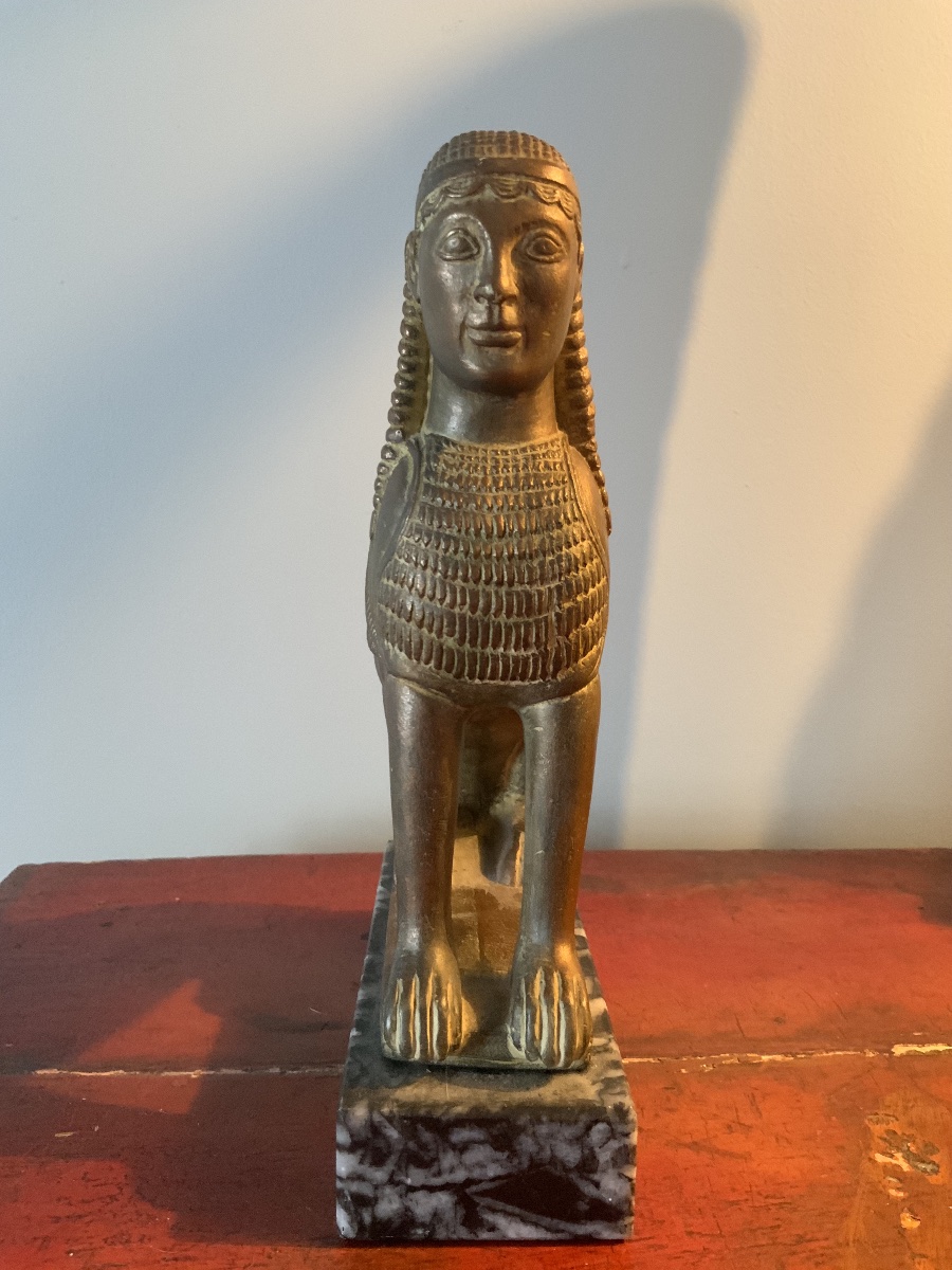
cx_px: 476
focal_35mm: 29
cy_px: 635
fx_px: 1063
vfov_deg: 61.7
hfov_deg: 48.2
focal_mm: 3
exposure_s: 1/50
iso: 250
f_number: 1.8
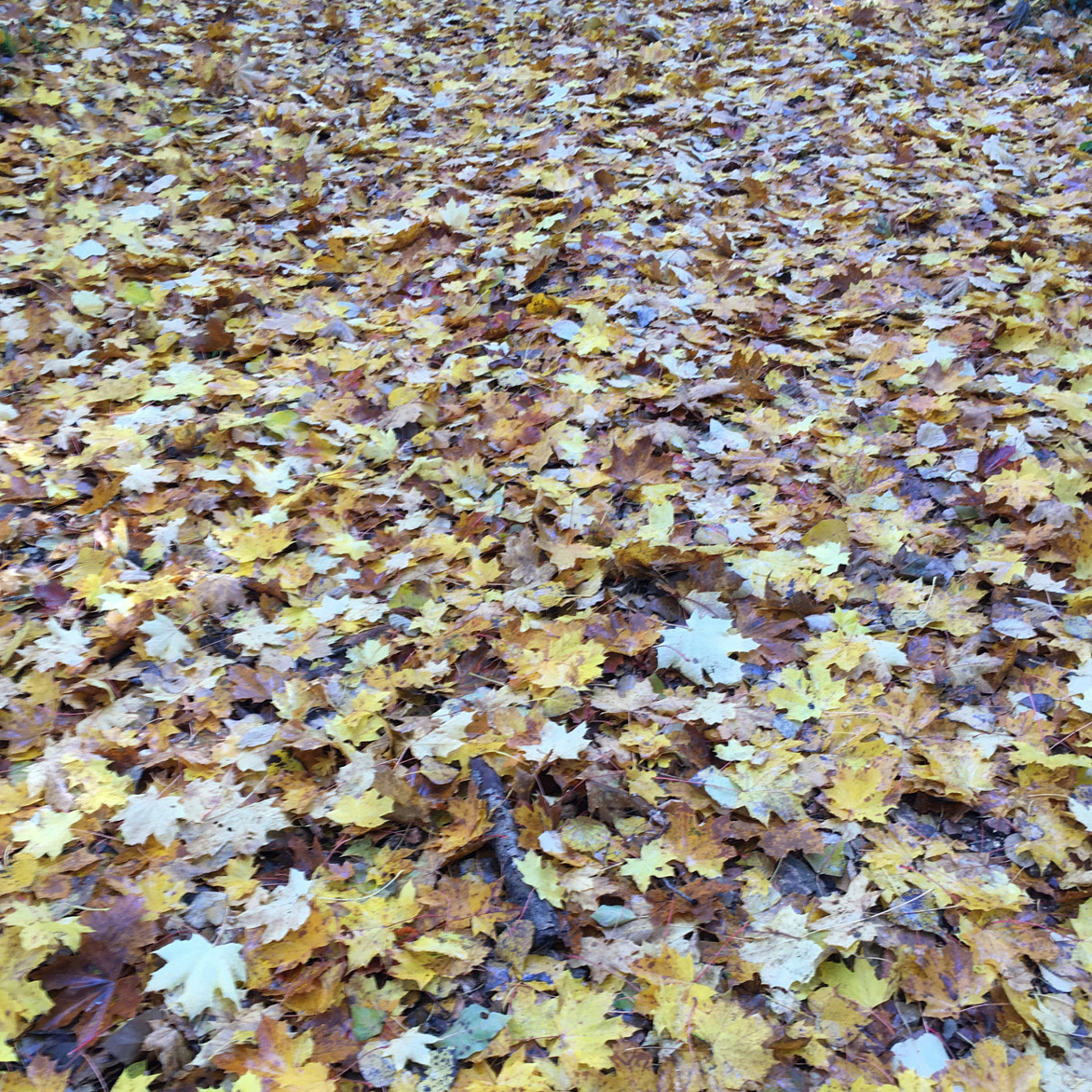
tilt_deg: -40.5
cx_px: 535
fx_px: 1249
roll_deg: -2.3
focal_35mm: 35
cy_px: 689
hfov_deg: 47.2
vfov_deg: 46.8
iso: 32
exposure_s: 1/33
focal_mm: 4.15
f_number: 2.2
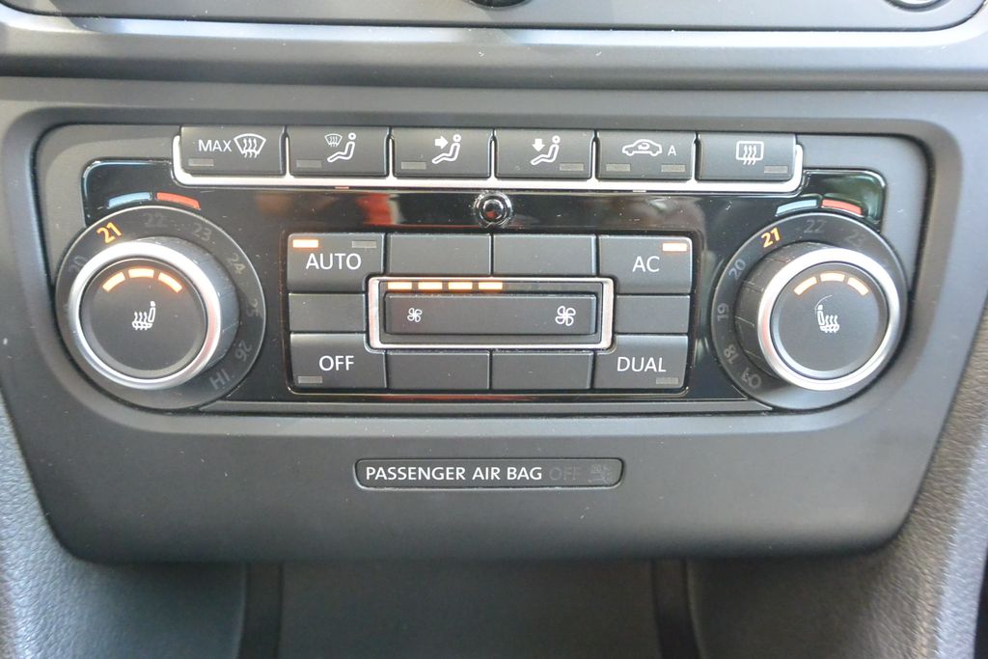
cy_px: 330
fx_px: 768
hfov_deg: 65.5
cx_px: 494
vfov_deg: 46.4
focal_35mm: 28
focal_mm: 10.7
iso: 2200
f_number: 3.5
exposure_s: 1/125
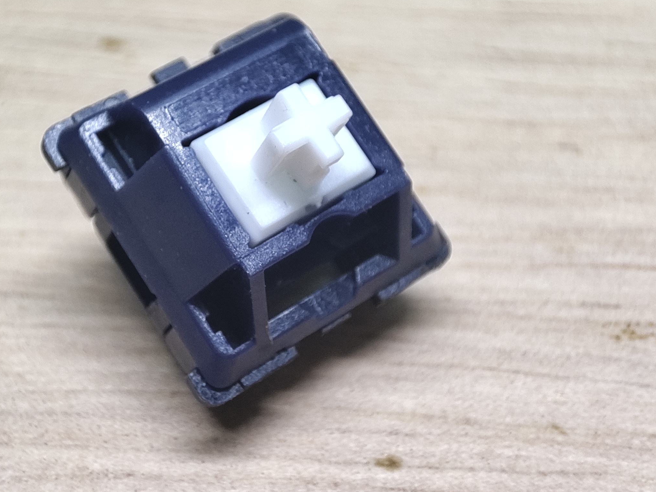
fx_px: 1156
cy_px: 201
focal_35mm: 61
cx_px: 269
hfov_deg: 31.6
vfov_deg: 24.0
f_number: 2.4
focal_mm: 4.03
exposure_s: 1/50
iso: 158
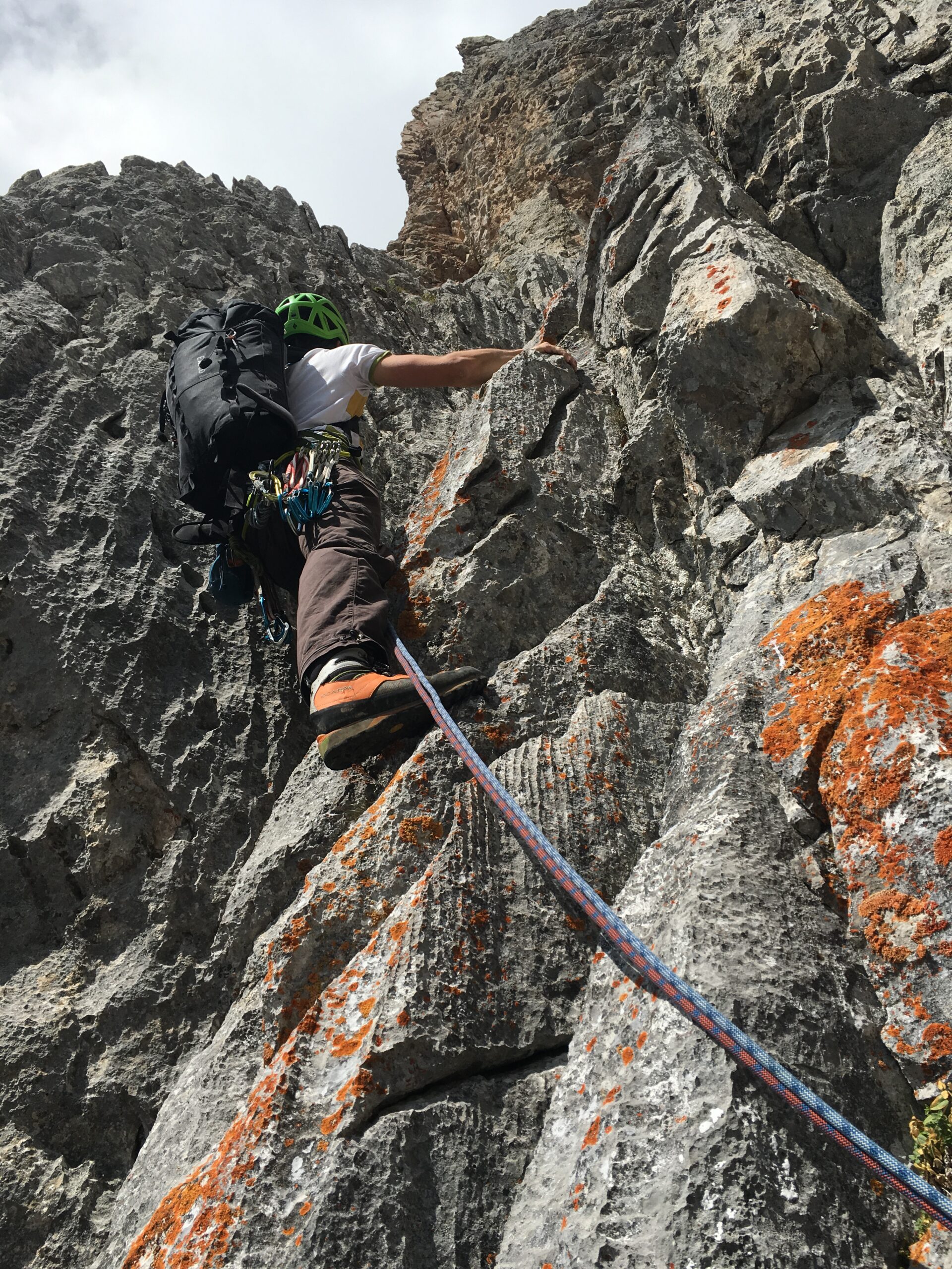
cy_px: 634
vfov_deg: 61.7
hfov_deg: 48.2
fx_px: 1063
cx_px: 476
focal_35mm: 29
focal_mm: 4.15
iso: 25
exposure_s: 1/2564
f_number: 2.2
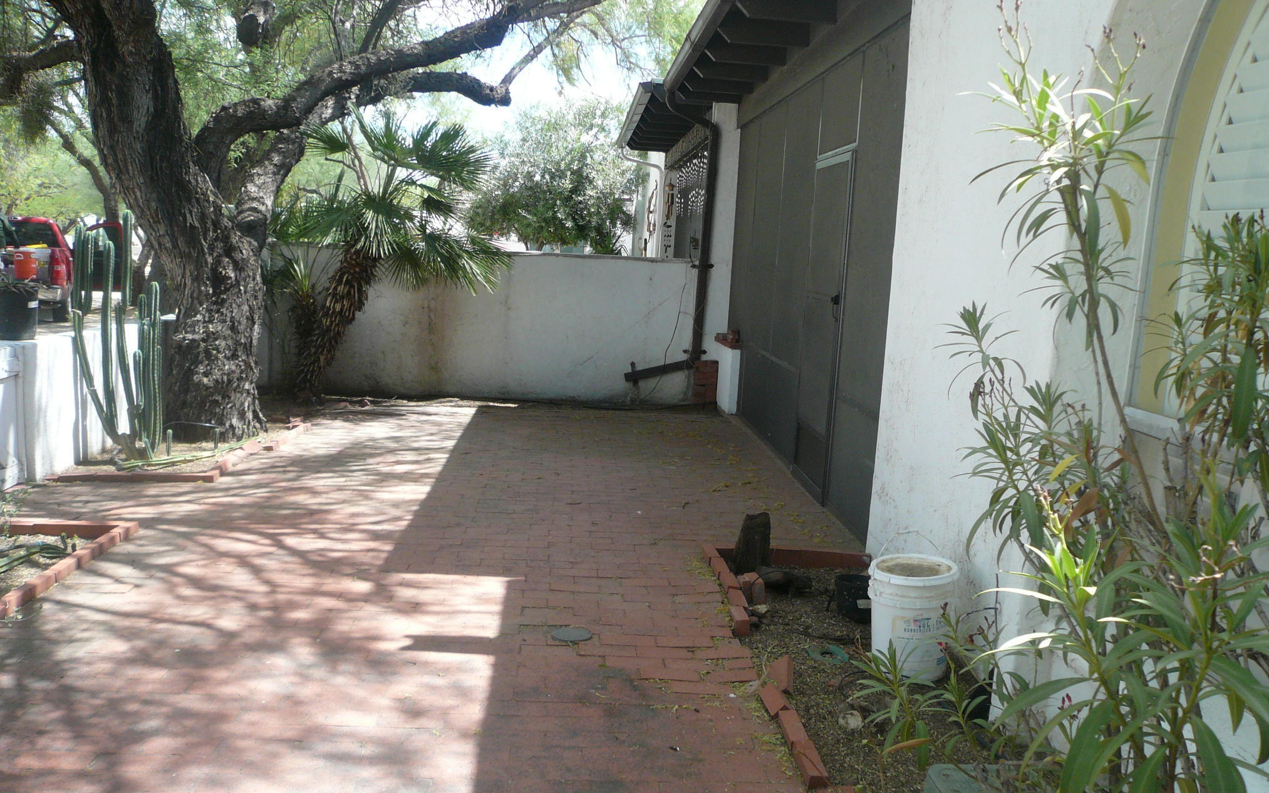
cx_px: 641
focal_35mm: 30
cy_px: 462
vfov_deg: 41.7
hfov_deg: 62.9
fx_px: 1037
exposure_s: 1/250
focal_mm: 4.6
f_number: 2.8
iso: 100
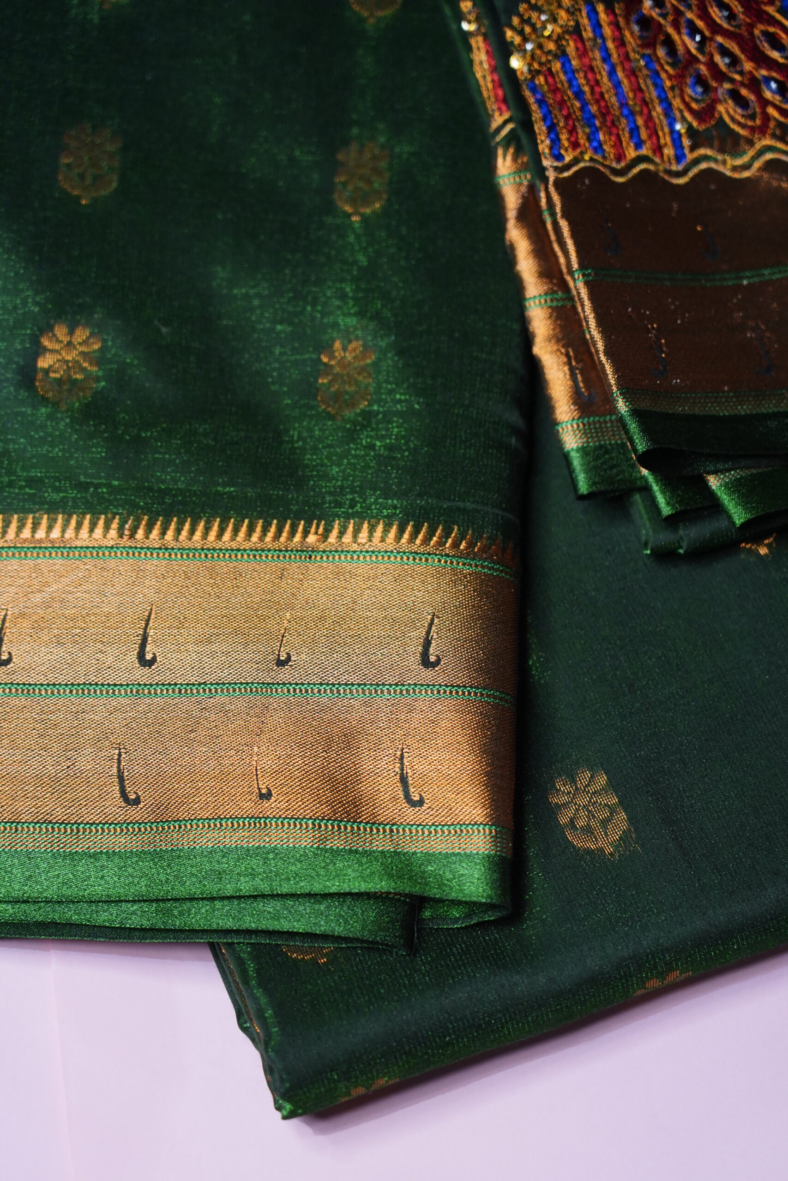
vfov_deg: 19.5
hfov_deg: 13.0
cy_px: 590
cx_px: 394
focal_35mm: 105
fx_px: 3447
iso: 1250
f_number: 4
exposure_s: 1/400
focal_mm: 105
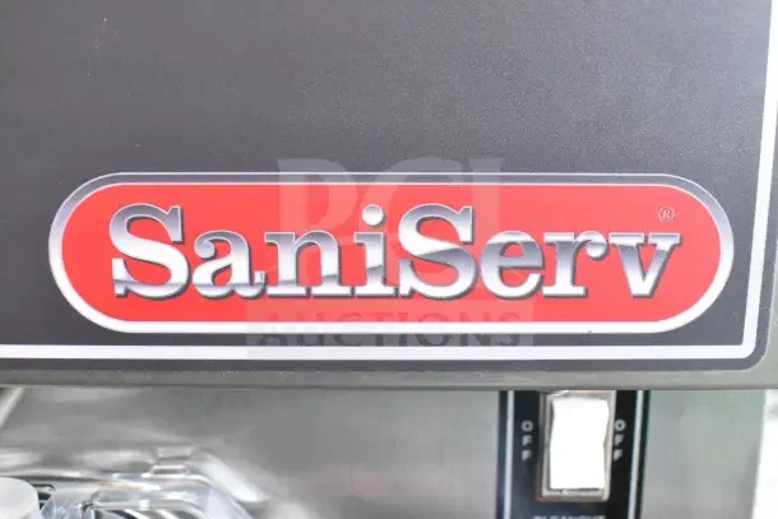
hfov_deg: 51.3
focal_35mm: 38
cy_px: 260
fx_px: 811
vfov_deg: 35.5
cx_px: 389
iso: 6400
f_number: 6.3
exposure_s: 1/160
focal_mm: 25
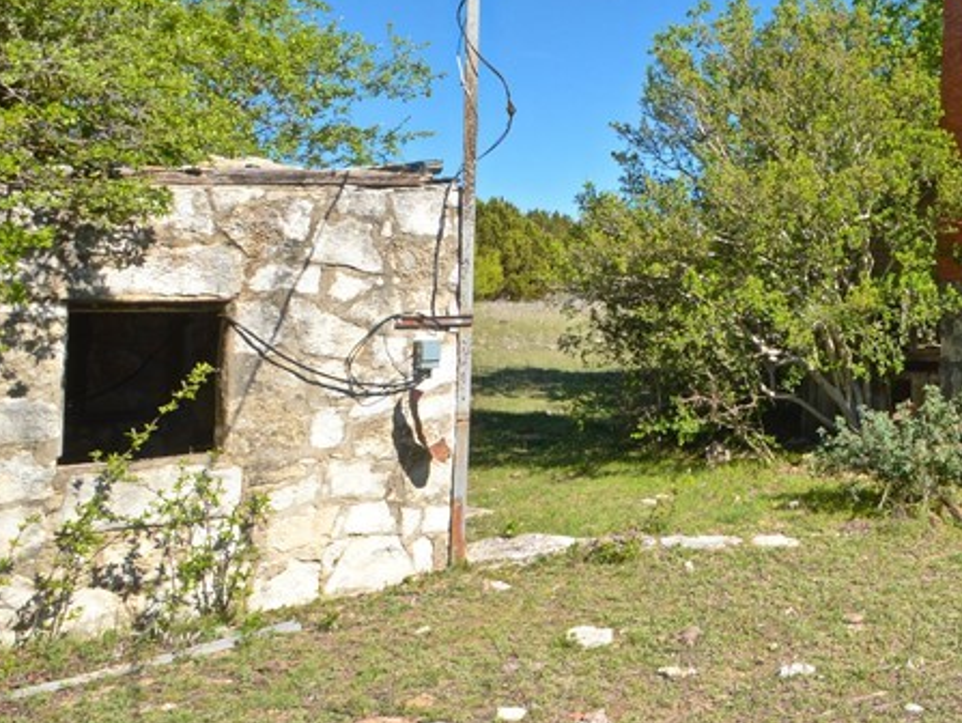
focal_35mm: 35
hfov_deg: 45.6
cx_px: 929
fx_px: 973
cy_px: 232
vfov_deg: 40.2
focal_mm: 10
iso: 200
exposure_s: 1/30
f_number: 18
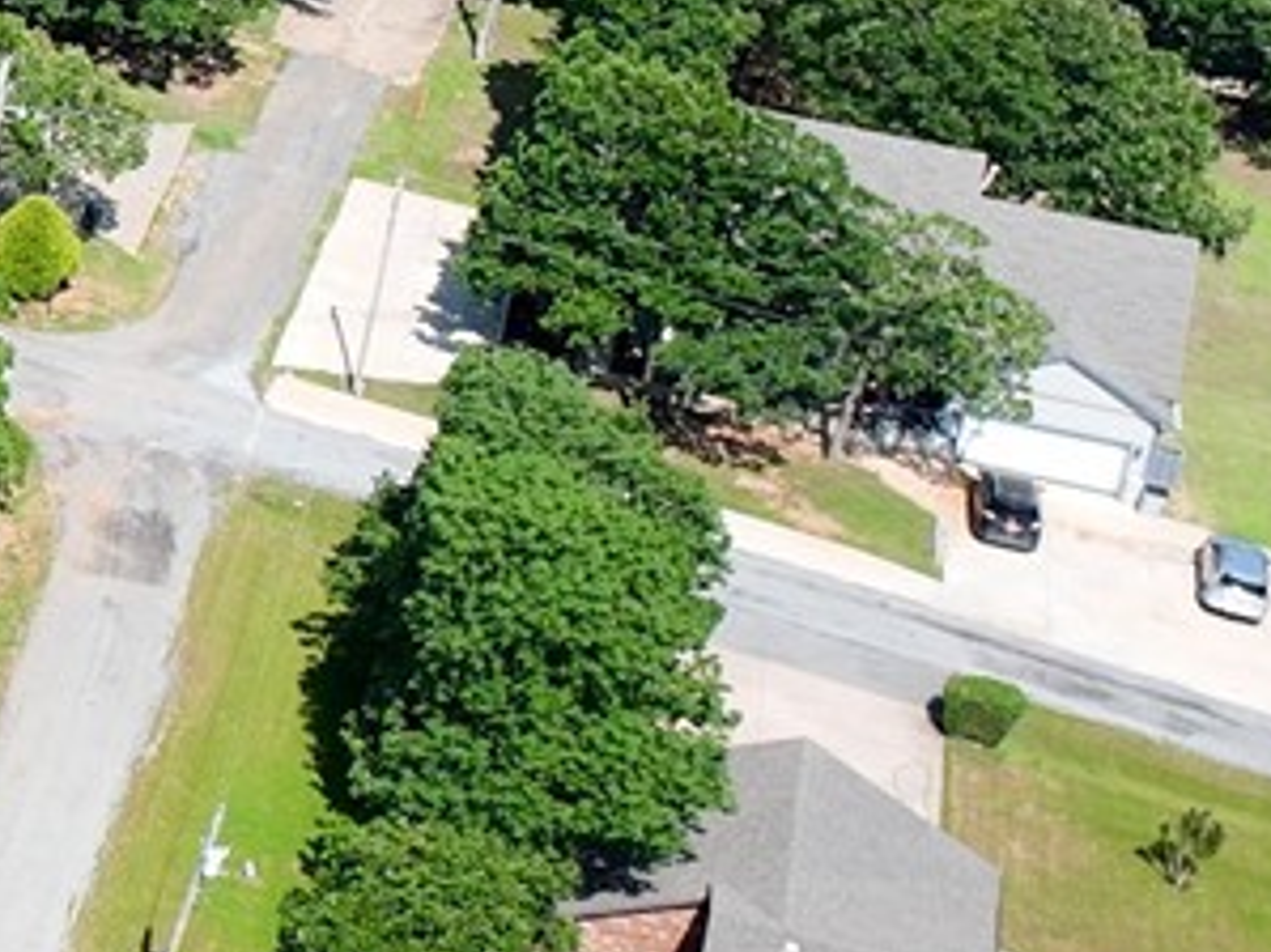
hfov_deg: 10.3
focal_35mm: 154
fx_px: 5652
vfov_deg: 9.5
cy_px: -285
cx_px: -2219
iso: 100
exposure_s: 1/1600
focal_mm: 12.29
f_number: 2.8
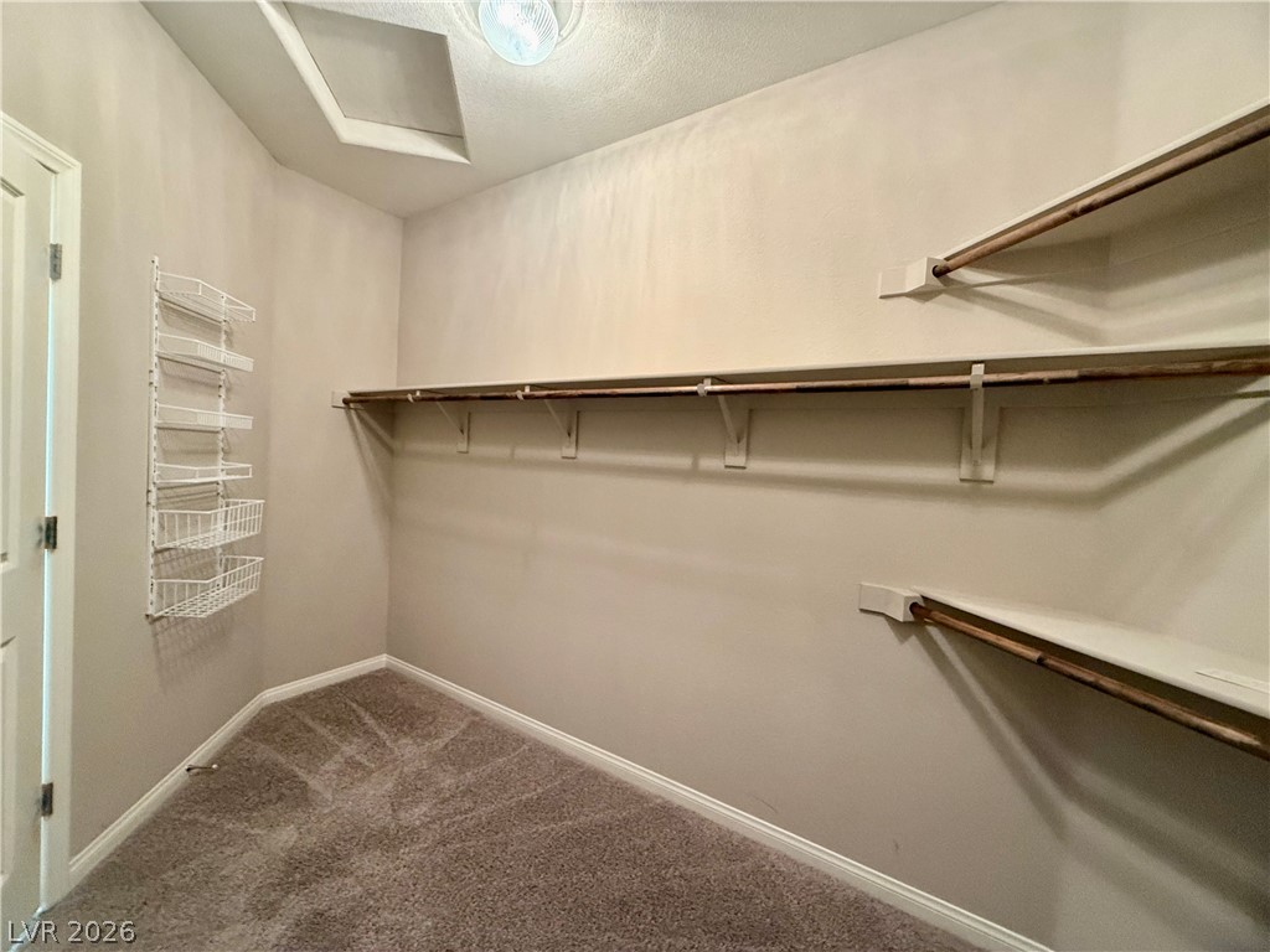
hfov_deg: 102.1
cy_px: 476
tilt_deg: -1.0
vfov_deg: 85.7
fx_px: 514
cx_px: 635
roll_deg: -3.4
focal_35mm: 14
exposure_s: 1/60
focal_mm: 2.22
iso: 500
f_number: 2.2
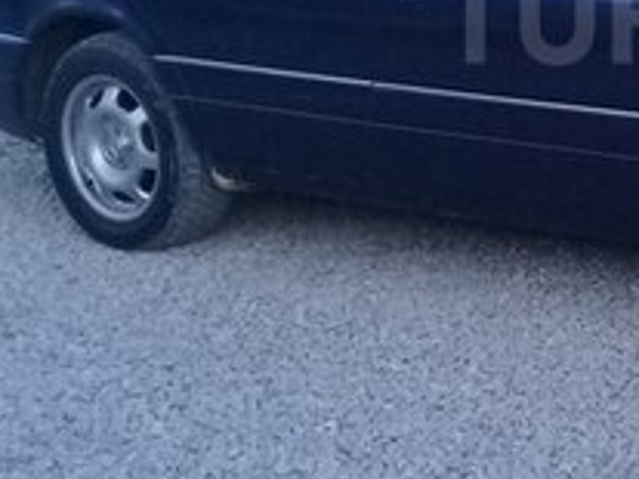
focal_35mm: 99
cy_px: 17
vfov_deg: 14.7
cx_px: 756
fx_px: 1826
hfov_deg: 18.8
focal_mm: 3.3
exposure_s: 1/33
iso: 200
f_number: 2.2
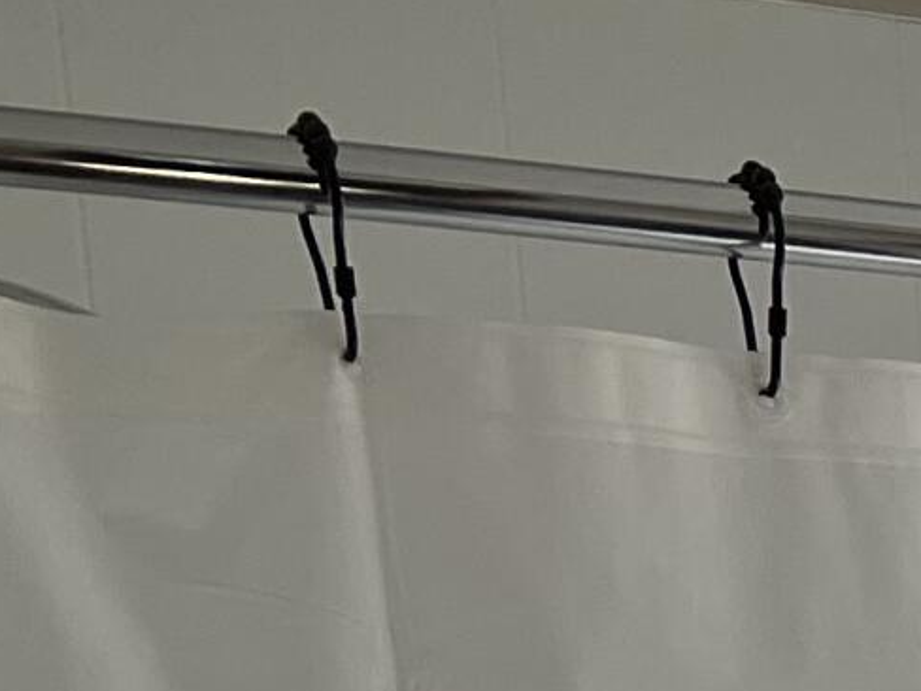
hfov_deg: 10.6
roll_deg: +0.4
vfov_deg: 8.0
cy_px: 2088
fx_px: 4257
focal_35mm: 160
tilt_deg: -14.1
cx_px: 2185
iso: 50
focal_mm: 5.7
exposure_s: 1/502
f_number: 1.5
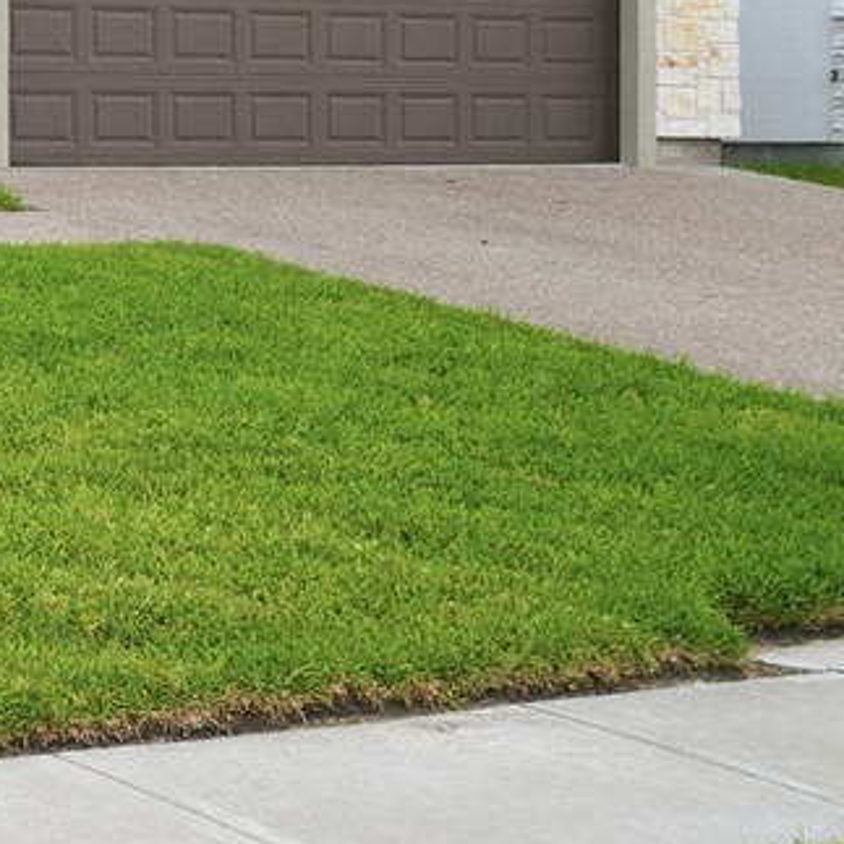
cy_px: 183
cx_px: -559
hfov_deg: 15.9
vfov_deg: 17.8
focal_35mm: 97
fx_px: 2676
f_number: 5.6
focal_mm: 34
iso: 100
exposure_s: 1/80
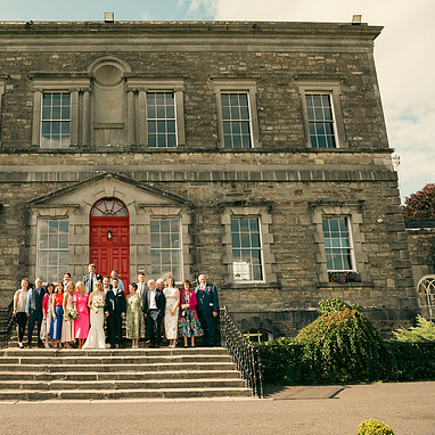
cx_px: 112
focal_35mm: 31
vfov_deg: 52.5
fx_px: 441
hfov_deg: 50.5
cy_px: 217
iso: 160
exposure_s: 1/400
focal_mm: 24
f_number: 5.6
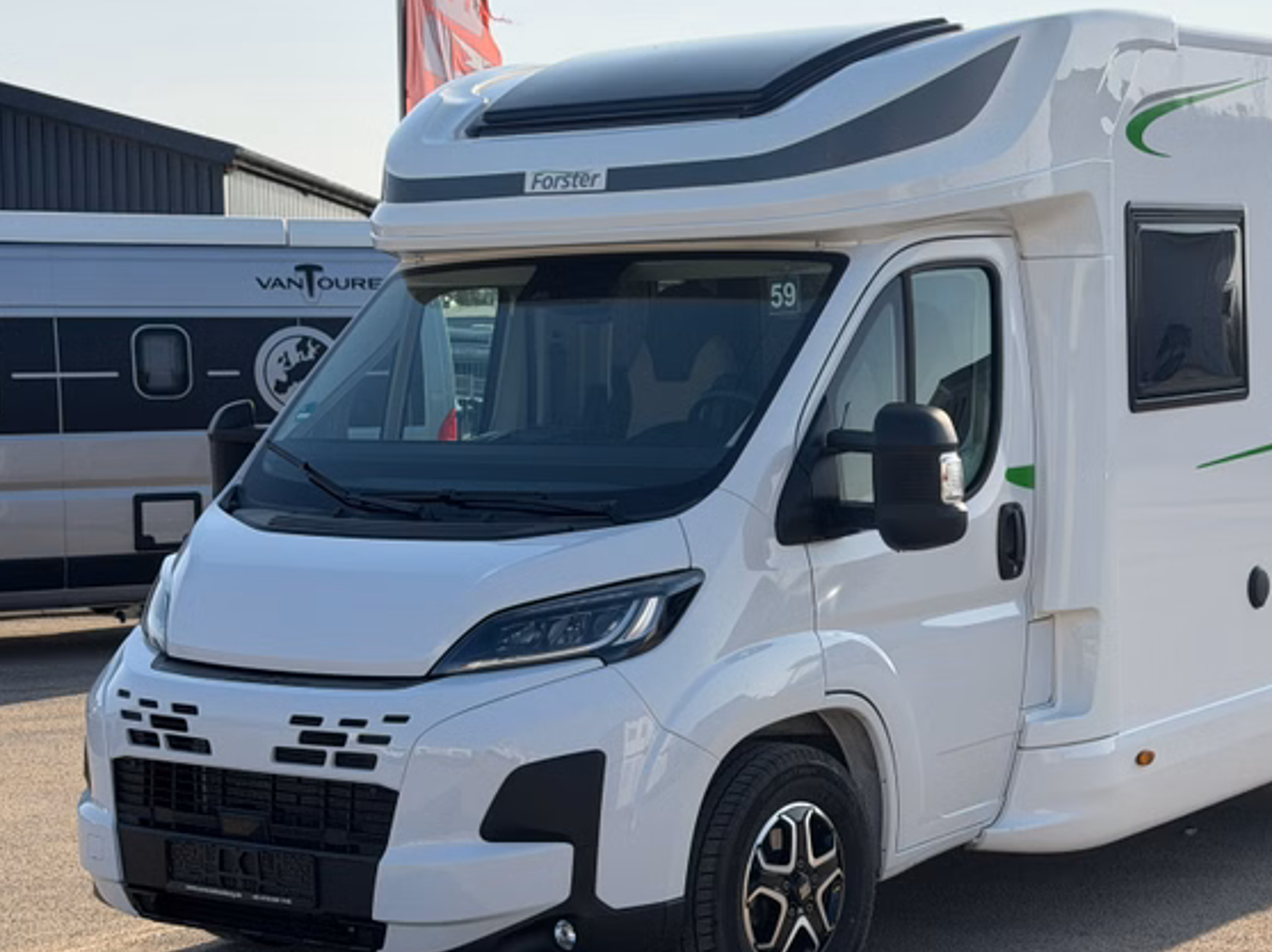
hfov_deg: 28.0
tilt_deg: -3.5
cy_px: 509
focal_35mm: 69
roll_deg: +0.8
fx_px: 2534
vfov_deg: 21.3
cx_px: 863
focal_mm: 6.76
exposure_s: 1/4878
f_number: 1.78
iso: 80
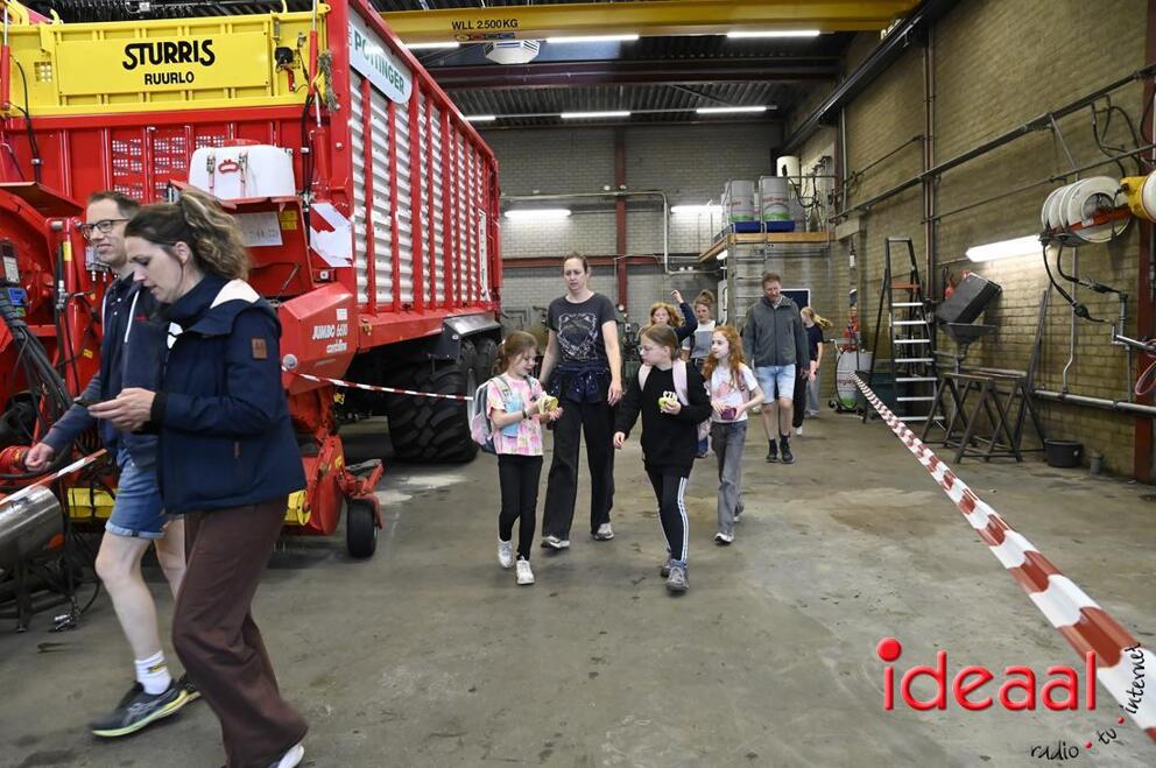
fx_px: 770
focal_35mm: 24
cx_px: 578
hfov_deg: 73.8
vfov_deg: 53.0
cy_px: 384
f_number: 7.1
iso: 8000
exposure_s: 1/200
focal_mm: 24
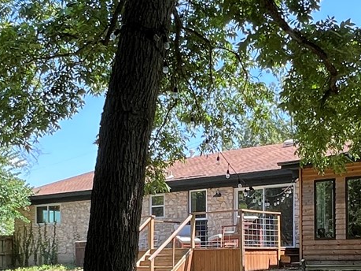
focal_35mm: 58
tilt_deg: -0.6
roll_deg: +0.0
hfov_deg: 33.1
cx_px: 228
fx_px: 605
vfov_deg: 24.4
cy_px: 251
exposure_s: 1/281
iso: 32
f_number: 1.8
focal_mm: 1.57
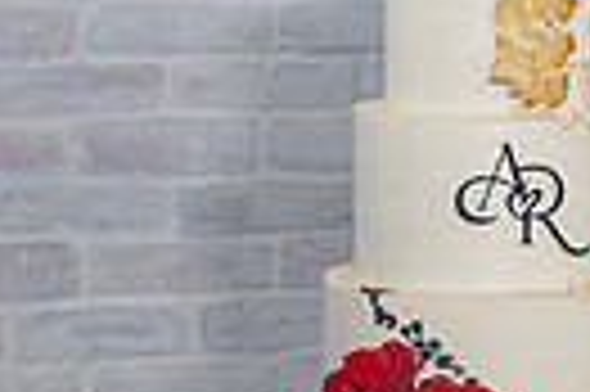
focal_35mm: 213
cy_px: -2
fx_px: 3486
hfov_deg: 9.0
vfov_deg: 6.4
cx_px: 1225
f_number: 5.6
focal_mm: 48
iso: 2000
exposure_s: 1/200
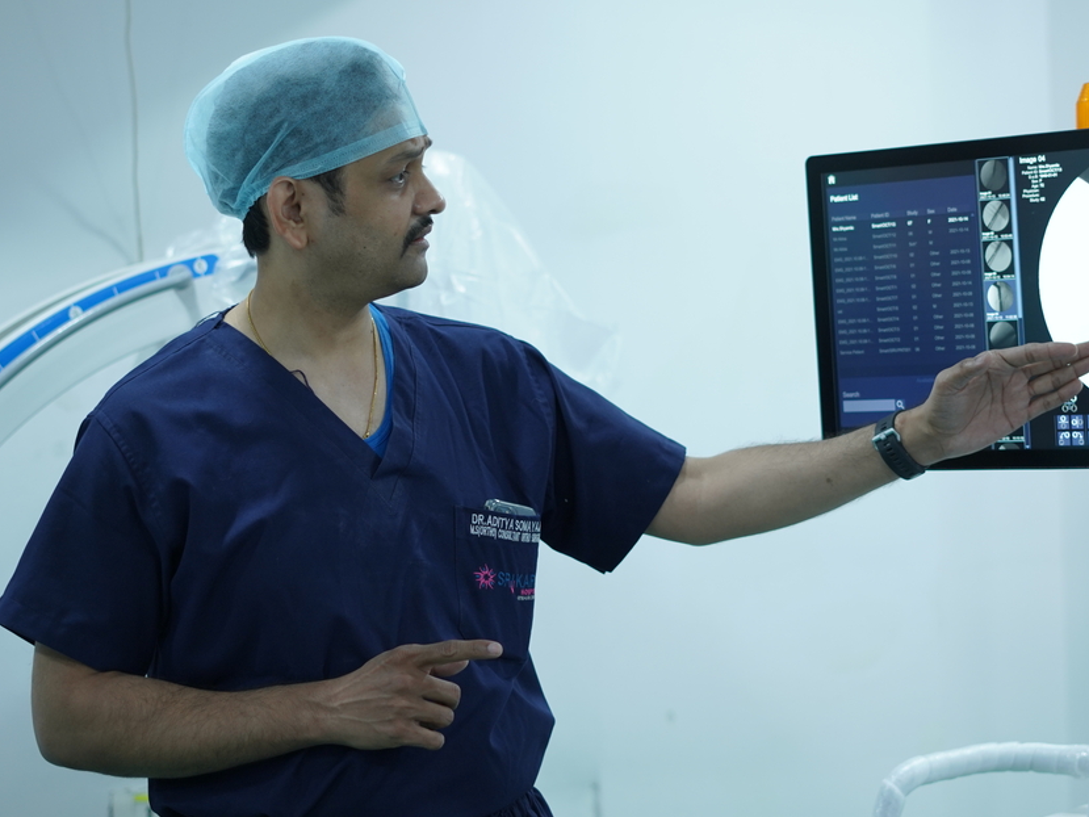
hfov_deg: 22.5
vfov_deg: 17.0
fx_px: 2737
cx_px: 637
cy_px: 382
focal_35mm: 87
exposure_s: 1/200
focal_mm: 50
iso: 400
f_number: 2
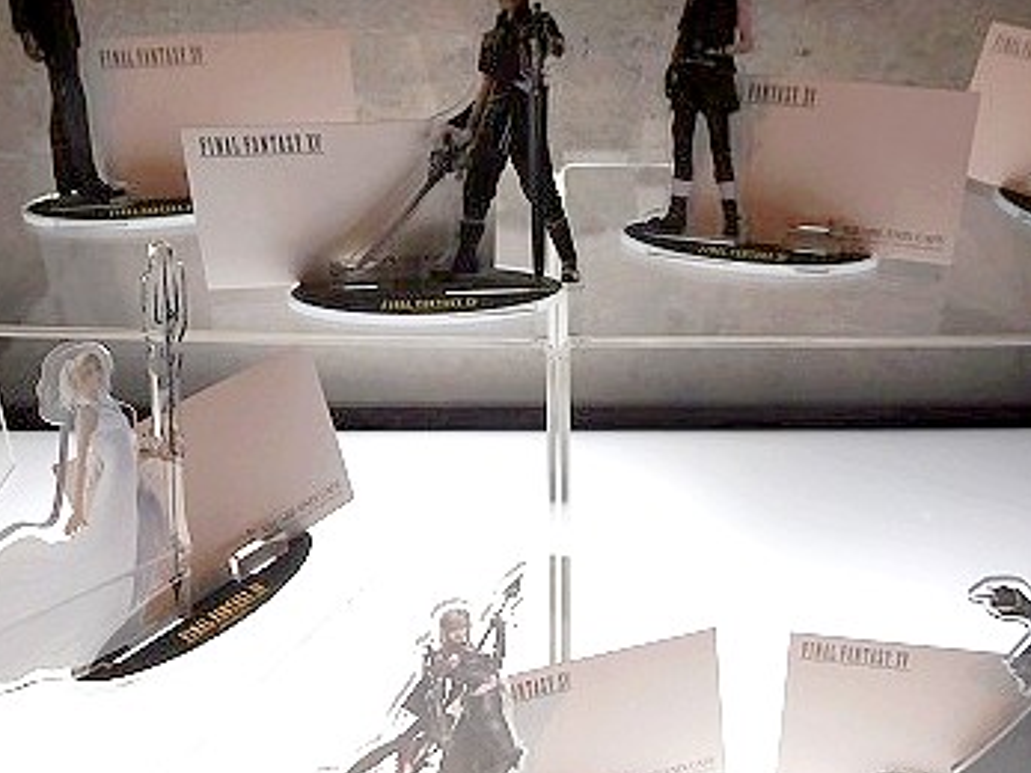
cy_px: 416
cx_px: 617
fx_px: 2769
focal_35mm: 93
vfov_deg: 15.9
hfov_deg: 21.1
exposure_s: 1/6
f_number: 4.5
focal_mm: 12.5
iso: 800
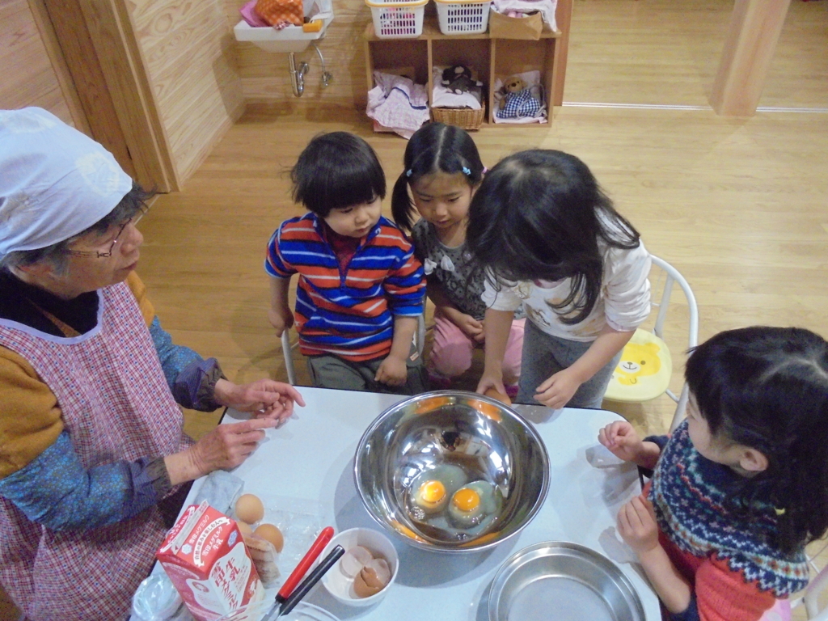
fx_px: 622
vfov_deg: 53.1
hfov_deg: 67.3
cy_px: 310
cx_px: 414
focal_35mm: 26
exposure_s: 1/30
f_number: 3.5
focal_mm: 4.6
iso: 800
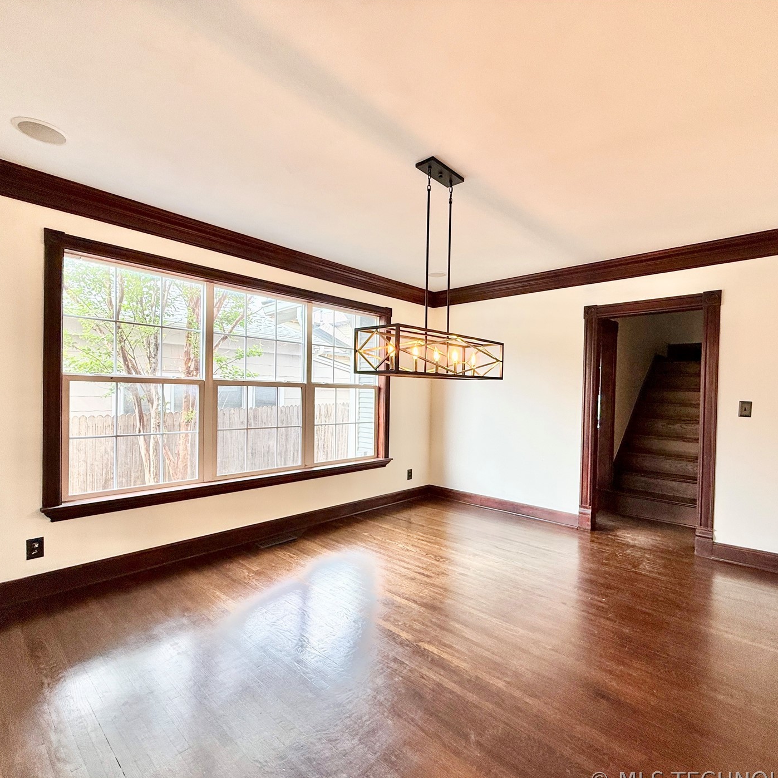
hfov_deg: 83.9
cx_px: 415
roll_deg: -1.7
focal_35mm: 17
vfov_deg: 84.0
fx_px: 432
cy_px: 398
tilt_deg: -0.7
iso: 125
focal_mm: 2.22
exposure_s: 1/120
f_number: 2.2
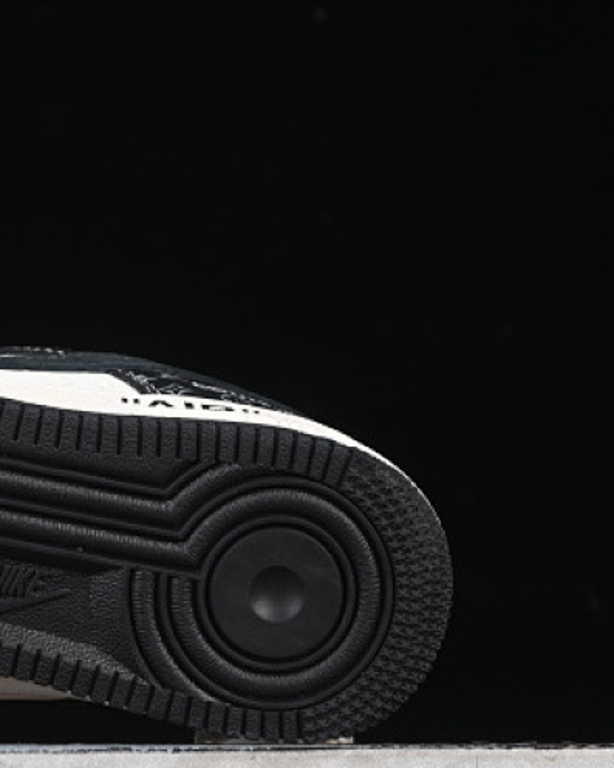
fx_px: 3479
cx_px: -138
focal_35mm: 153
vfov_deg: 12.6
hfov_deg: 9.9
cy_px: 402
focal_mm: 50
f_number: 6.3
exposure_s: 1/60
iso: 160
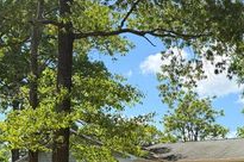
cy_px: 165
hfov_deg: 32.0
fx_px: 413
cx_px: 199
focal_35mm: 61
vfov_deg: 21.4
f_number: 1.78
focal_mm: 6.76
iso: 100
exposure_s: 1/2611
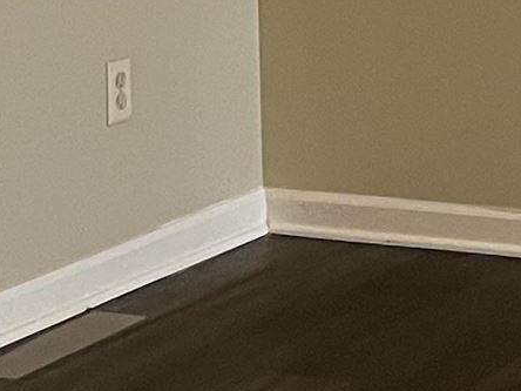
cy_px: -1
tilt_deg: -9.2
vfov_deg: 8.2
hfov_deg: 10.2
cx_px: 992
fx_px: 2709
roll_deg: -1.9
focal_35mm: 180
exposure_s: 1/60
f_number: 1.6
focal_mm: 5.1
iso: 320
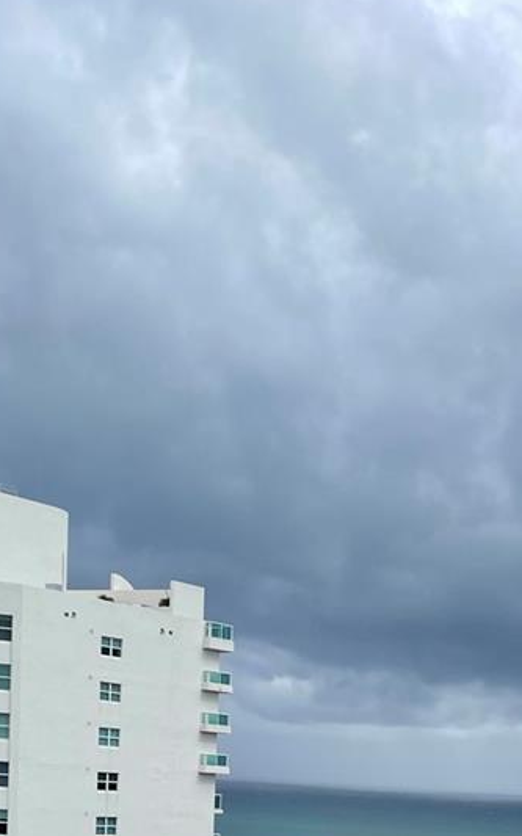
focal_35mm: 62
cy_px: 896
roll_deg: -3.2
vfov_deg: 30.0
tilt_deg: -4.4
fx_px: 1412
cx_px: 488
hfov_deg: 20.5
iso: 32
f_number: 1.6
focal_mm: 4.2
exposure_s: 1/4831
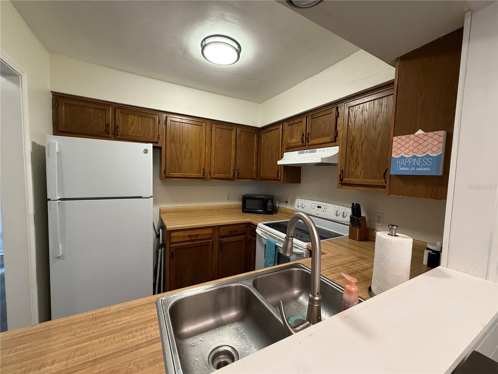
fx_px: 201
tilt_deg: -4.1
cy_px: 187
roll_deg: -2.2
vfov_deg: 85.7
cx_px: 249
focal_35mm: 14
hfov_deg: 102.1
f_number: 2.2
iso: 320
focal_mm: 2.22
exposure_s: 1/60
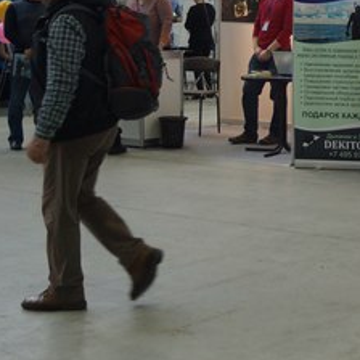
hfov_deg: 15.6
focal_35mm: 100
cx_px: 583
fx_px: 1177
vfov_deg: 17.2
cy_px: 61
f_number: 4
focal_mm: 22
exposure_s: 1/60
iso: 160
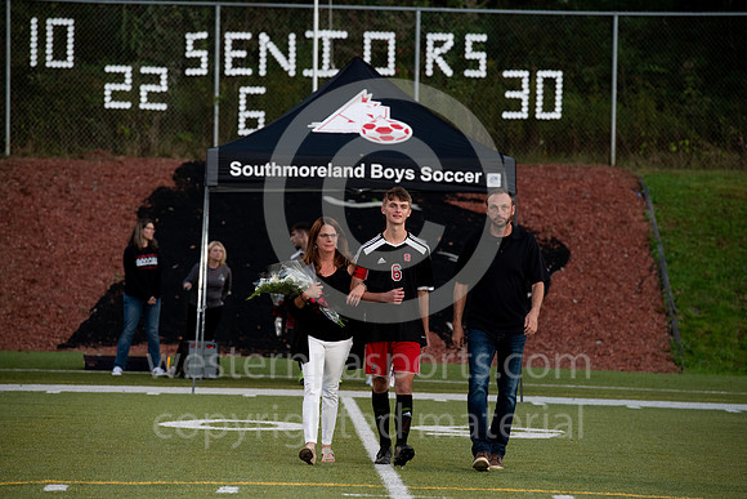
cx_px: 374
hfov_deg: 10.8
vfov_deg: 7.2
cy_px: 250
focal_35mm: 190
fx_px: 3943
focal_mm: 190
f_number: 5.6
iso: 1000
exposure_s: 1/250
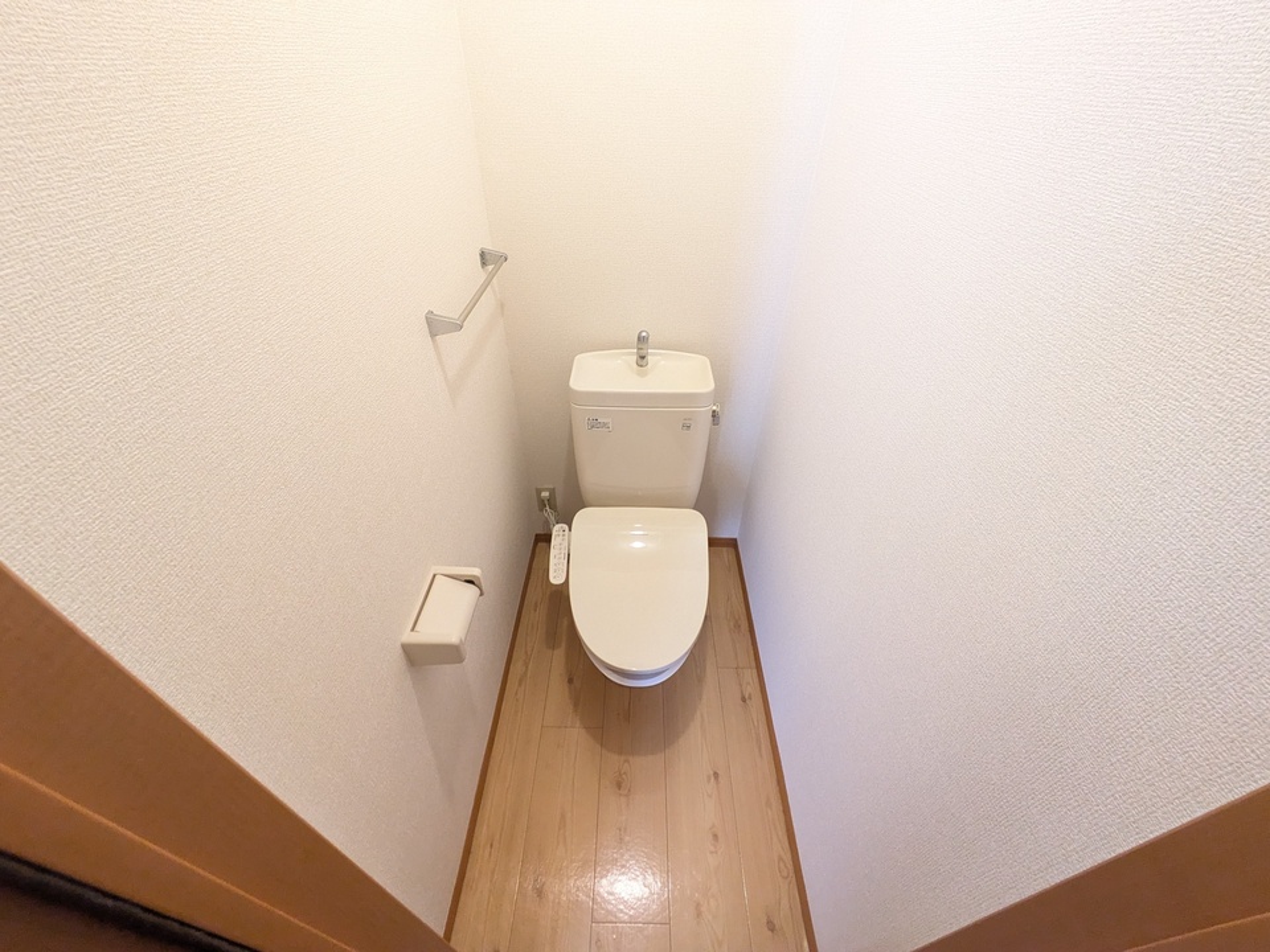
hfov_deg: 102.1
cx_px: 635
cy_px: 476
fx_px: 514
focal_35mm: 14
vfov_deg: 85.7
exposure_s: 1/60
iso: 442
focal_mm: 1.83
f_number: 2.2
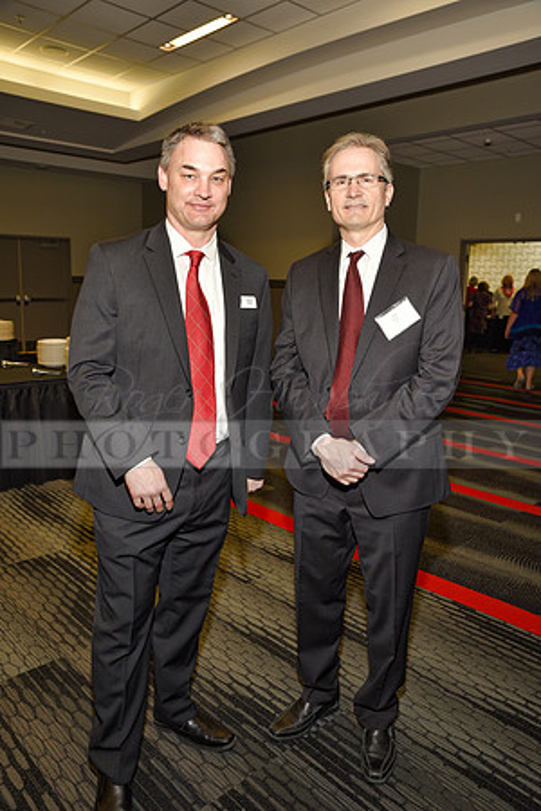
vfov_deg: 63.7
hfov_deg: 45.0
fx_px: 654
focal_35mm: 29
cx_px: 270
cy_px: 406
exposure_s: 1/60
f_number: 5
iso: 200
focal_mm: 29
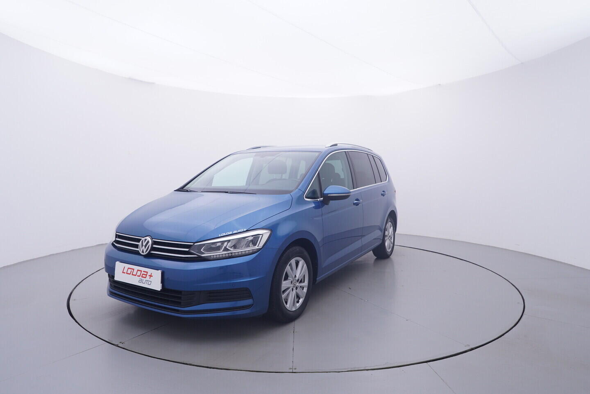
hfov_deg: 77.3
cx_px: 295
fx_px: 369
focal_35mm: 22
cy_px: 197
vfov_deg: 56.2
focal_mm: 15
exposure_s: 1/80
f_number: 5
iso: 200
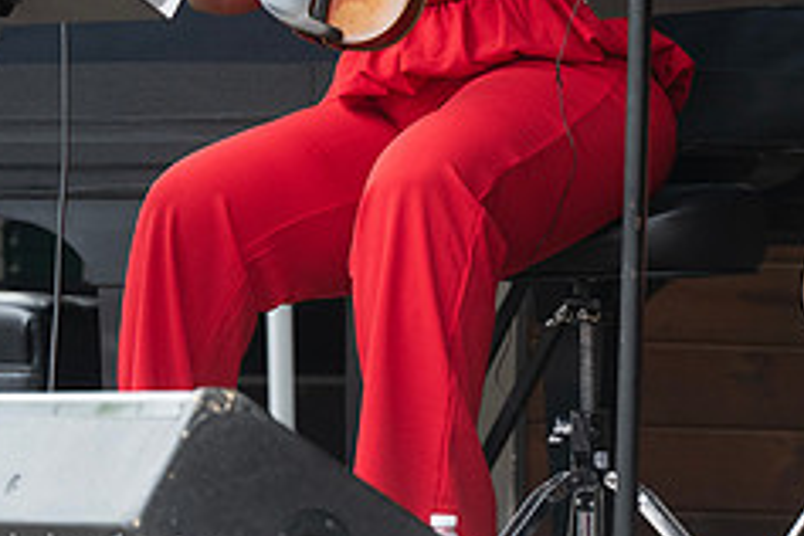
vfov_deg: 3.6
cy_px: -115
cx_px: 349
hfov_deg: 5.4
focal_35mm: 379
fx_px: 8464
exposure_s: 1/500
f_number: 8
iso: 1600
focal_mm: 200
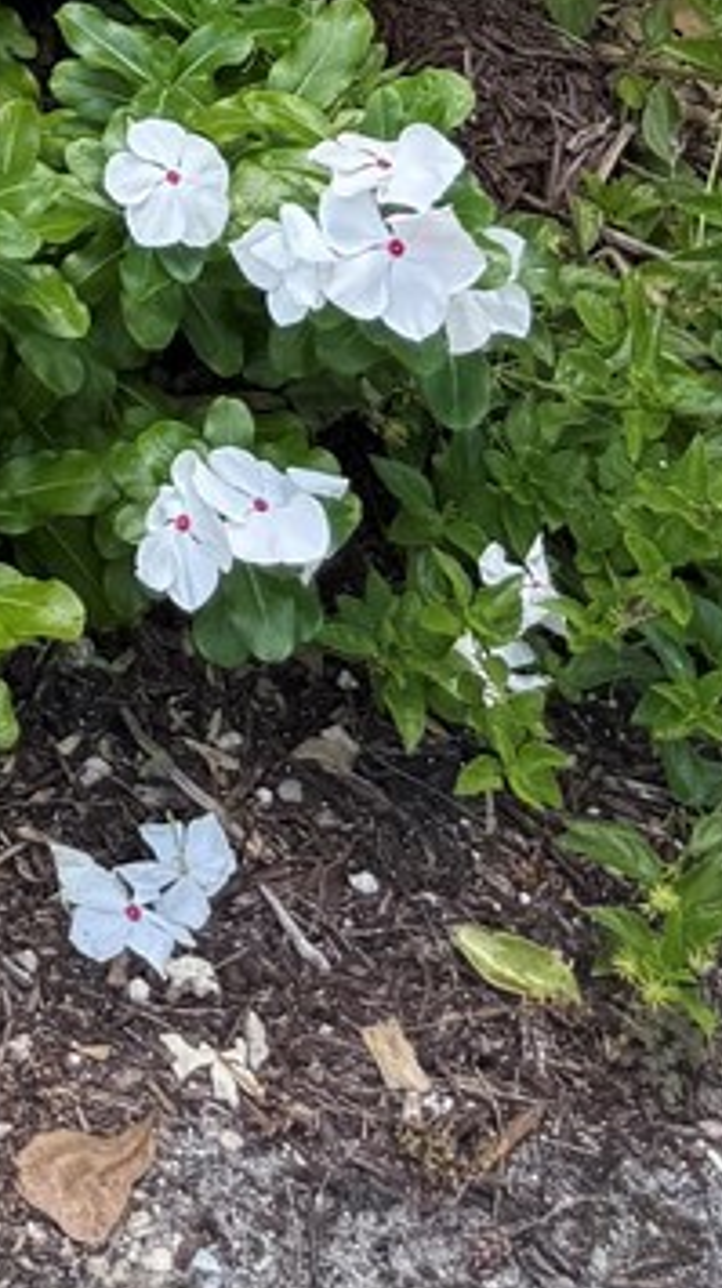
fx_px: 4027
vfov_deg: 14.7
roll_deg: +0.5
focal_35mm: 118
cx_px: -795
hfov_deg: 9.5
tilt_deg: -16.6
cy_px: -1364
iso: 80
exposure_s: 1/715
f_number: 1.78
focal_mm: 6.76
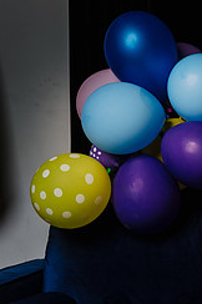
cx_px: 288
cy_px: 208
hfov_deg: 13.4
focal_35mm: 97
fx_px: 819
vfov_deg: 21.0
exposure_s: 1/200
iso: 64
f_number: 4.5
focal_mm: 35
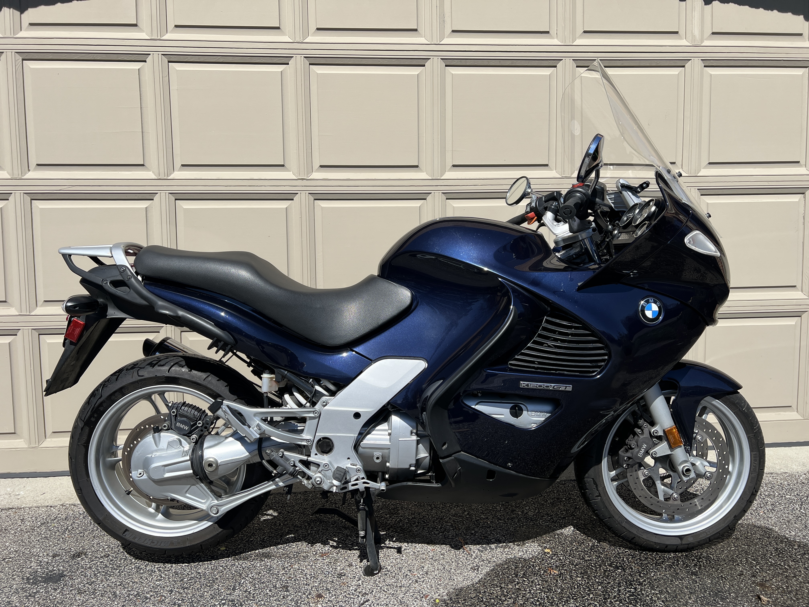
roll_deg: +1.1
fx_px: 608
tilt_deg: -5.9
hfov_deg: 67.3
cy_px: 304
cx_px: 404
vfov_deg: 53.1
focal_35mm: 26
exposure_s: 1/4630
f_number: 1.5
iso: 50
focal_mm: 5.7
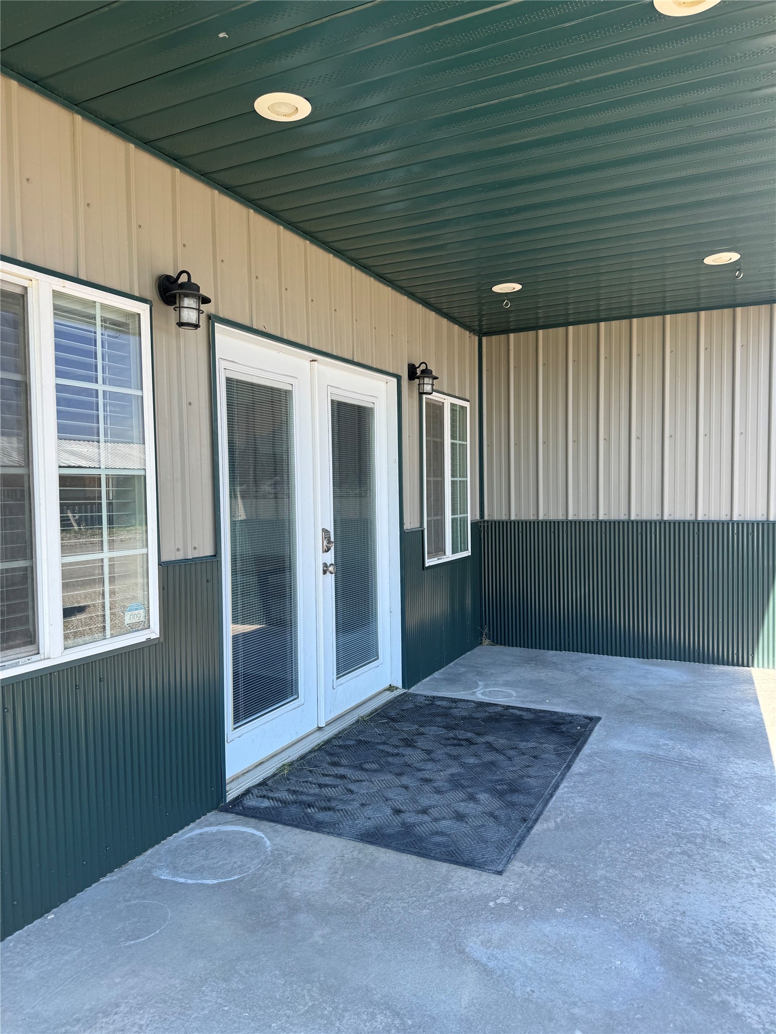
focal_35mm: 24
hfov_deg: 56.8
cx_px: 388
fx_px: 717
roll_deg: +2.0
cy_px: 517
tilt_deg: -0.9
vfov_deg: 71.6
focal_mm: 6.76
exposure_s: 1/925
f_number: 1.78
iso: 80
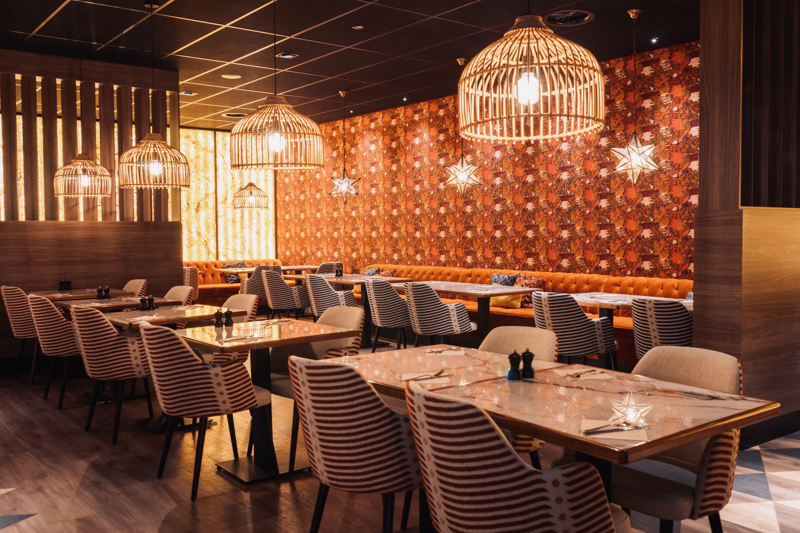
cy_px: 266
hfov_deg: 54.4
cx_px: 400
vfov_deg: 37.9
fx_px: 778
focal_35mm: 35
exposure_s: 2
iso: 100
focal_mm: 35
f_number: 10
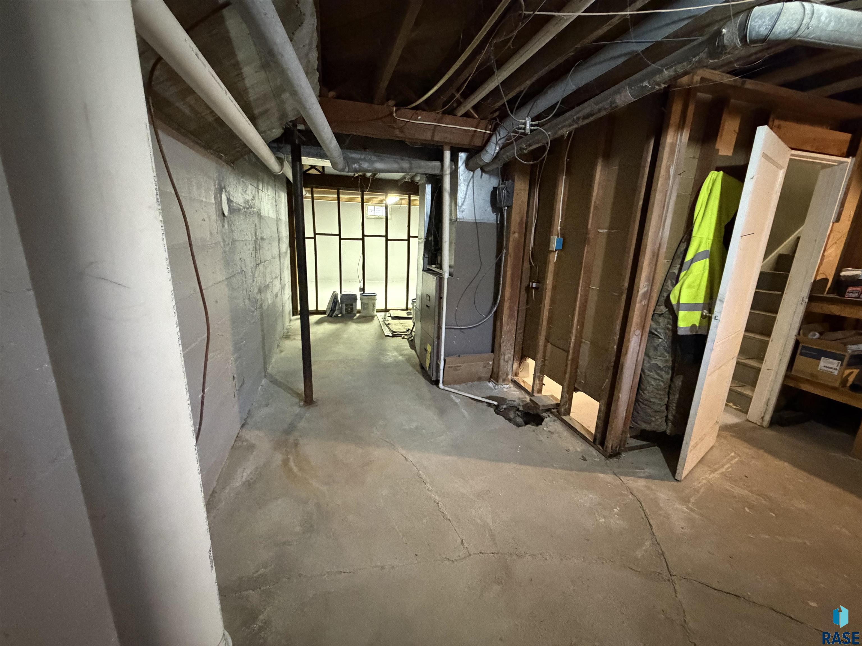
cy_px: 323
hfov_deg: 102.1
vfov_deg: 85.7
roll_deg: -1.9
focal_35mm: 14
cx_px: 431
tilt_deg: -14.7
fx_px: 349
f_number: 2.2
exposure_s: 1/40
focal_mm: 2.22
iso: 1250
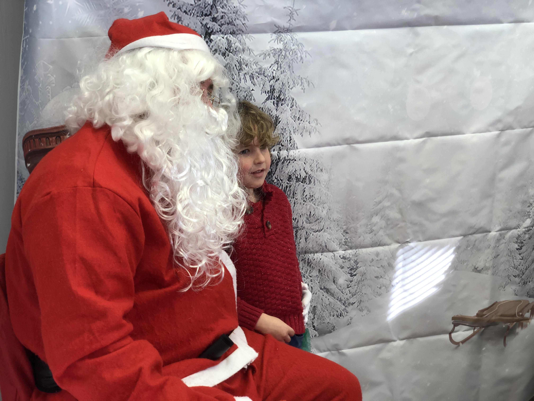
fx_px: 802
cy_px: 200
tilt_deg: -13.1
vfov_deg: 28.0
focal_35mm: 52
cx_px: 267
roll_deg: +1.3
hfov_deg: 36.8
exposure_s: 1/60
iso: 50
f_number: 2.4
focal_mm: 6
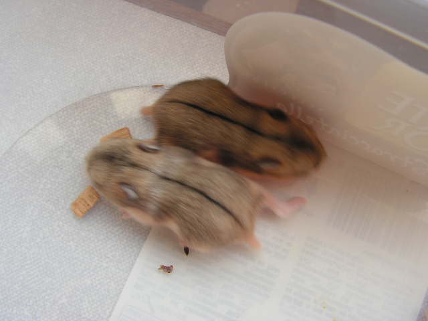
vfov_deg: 39.7
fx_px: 445
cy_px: 160
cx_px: 214
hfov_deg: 51.4
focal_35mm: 36
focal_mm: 6
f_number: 3.2
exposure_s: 1/30
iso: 80
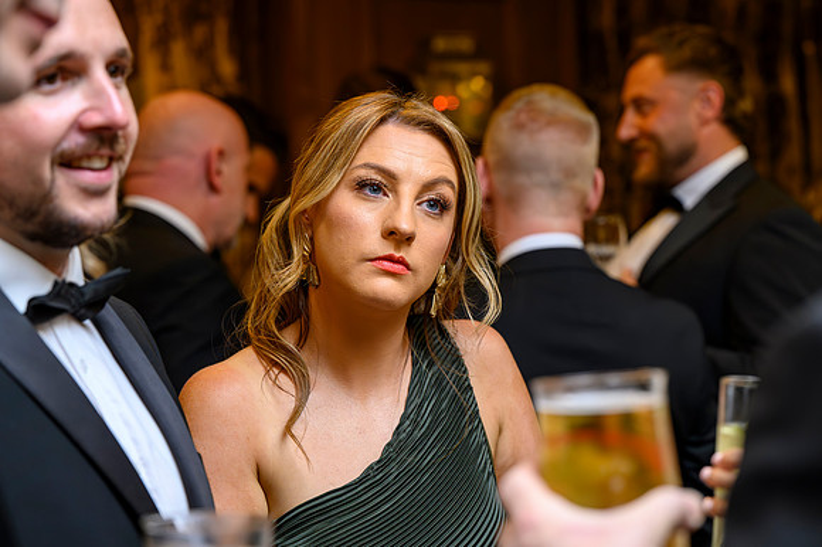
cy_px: 274
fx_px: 1985
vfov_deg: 15.7
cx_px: 411
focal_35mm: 87
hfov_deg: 23.4
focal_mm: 87
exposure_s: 1/200
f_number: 4
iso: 3200
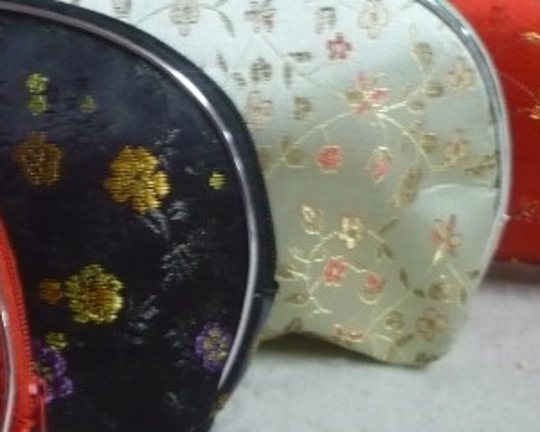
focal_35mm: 91
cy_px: 216
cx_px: 58
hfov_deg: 20.6
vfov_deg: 16.9
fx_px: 1454
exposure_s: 1/8
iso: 250
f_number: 2.8
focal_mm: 5.8
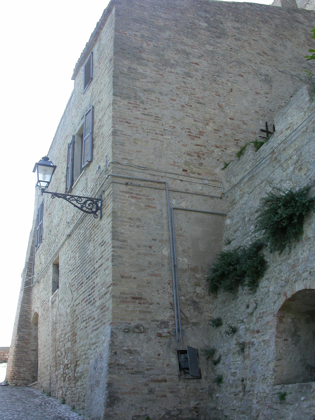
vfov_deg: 49.0
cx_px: 158
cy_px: 210
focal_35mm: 38
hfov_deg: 37.7
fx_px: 461
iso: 100
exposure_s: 1/132
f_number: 5.3
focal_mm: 7.85
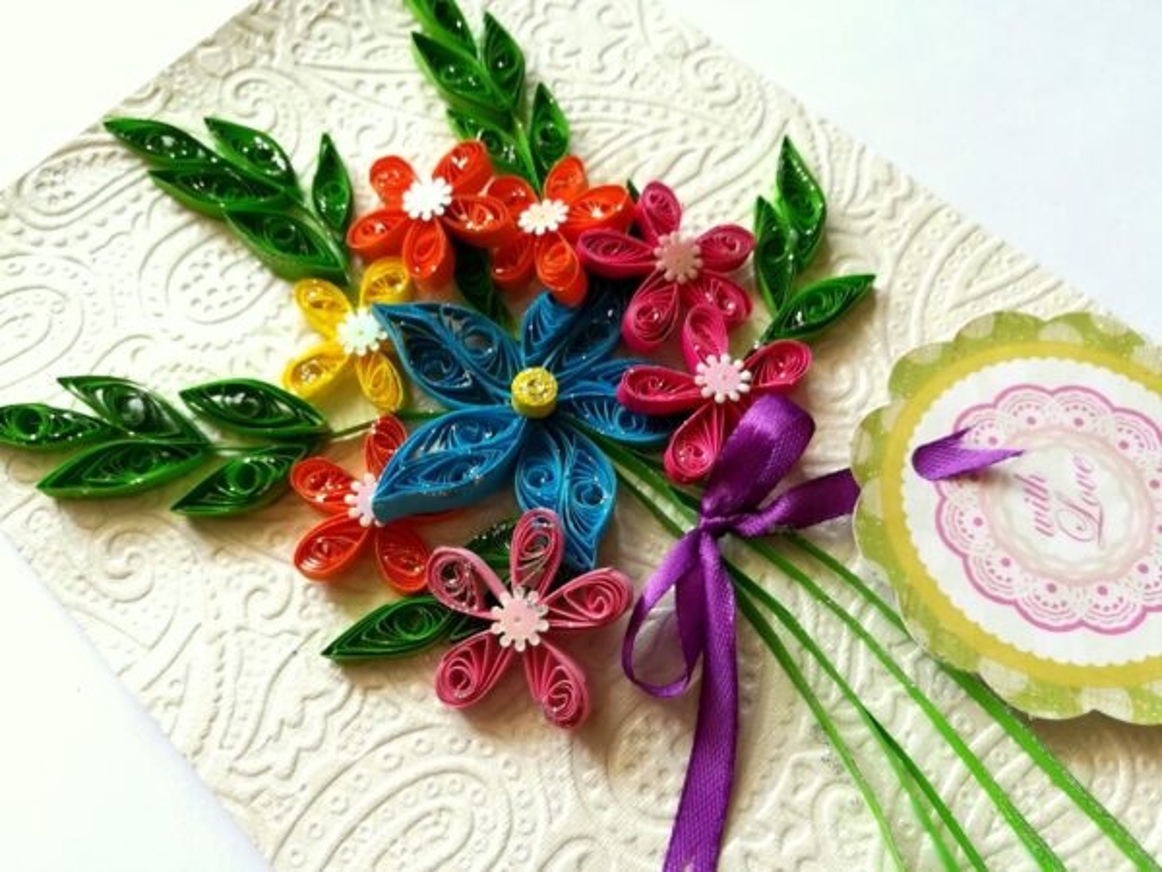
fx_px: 873
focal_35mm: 26
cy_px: 436
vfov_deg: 53.1
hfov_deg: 67.3
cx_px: 581
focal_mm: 3.83
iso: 64
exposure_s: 1/33.3
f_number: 2.2
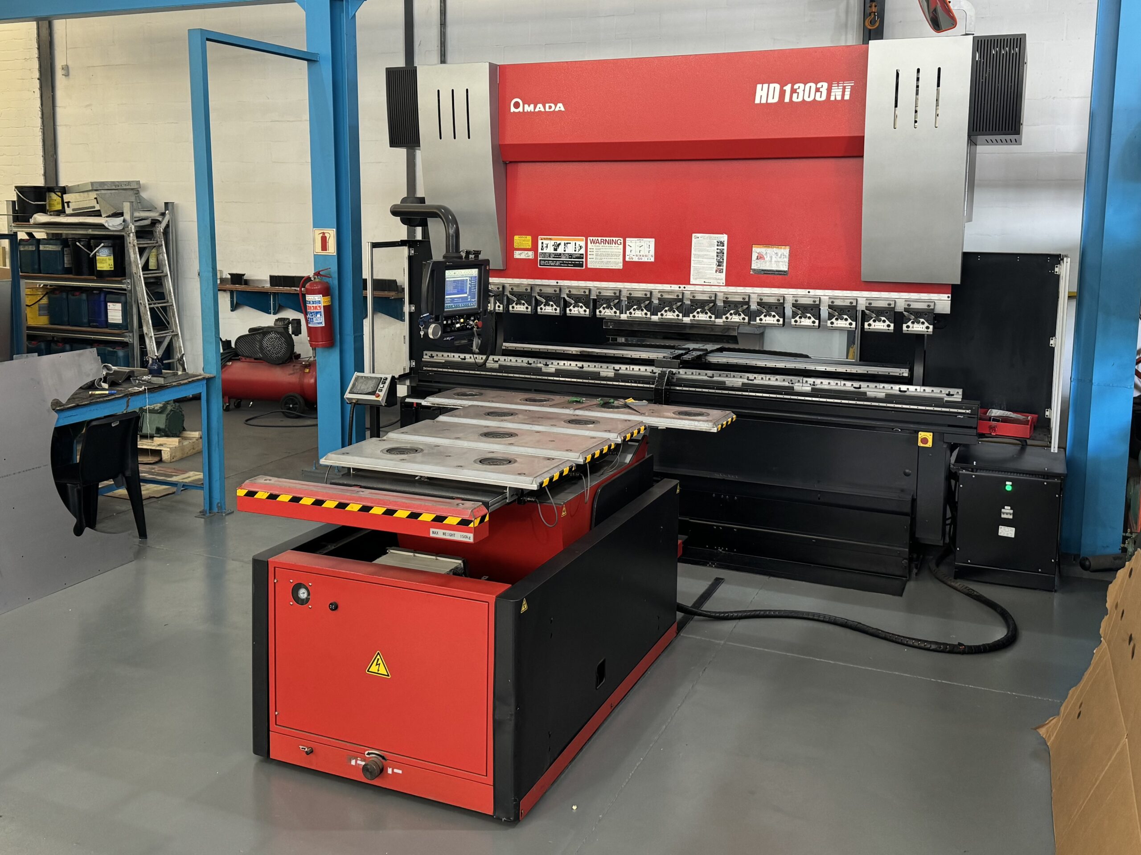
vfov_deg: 56.8
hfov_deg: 71.6
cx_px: 570
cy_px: 428
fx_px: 791
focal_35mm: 24
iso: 160
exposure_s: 1/50
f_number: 1.78
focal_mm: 6.86
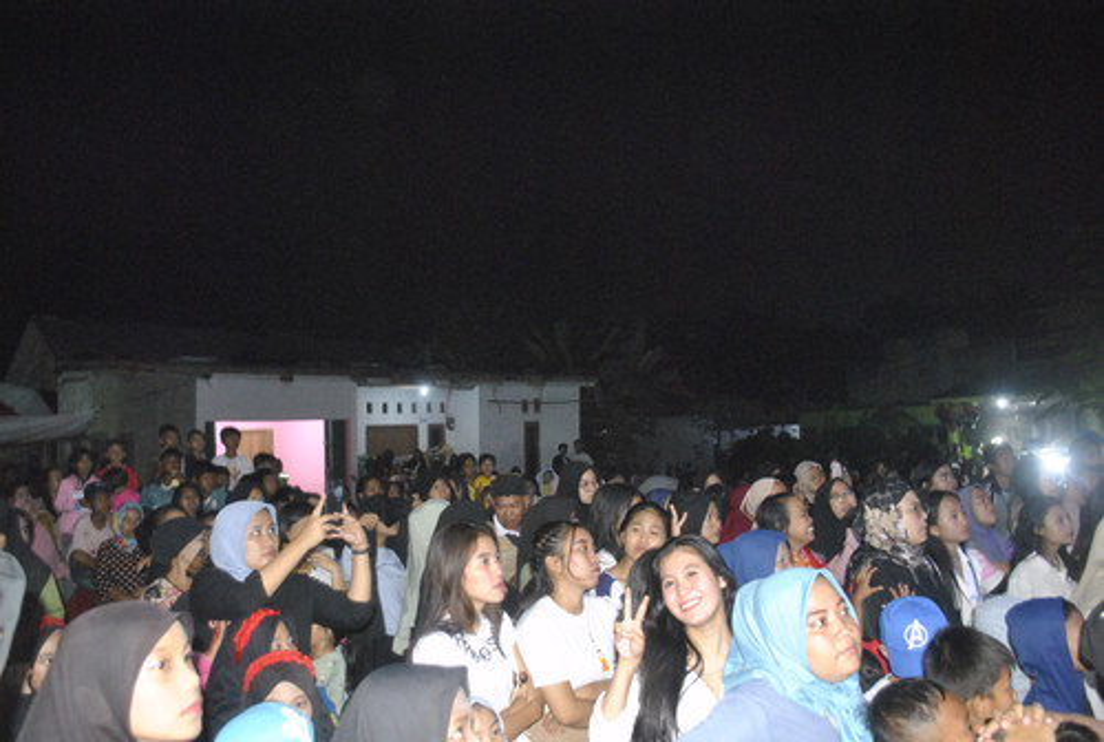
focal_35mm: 30
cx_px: 552
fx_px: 922
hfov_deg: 61.8
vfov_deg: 43.8
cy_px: 371
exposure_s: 1/25
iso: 1600
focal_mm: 20
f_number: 4
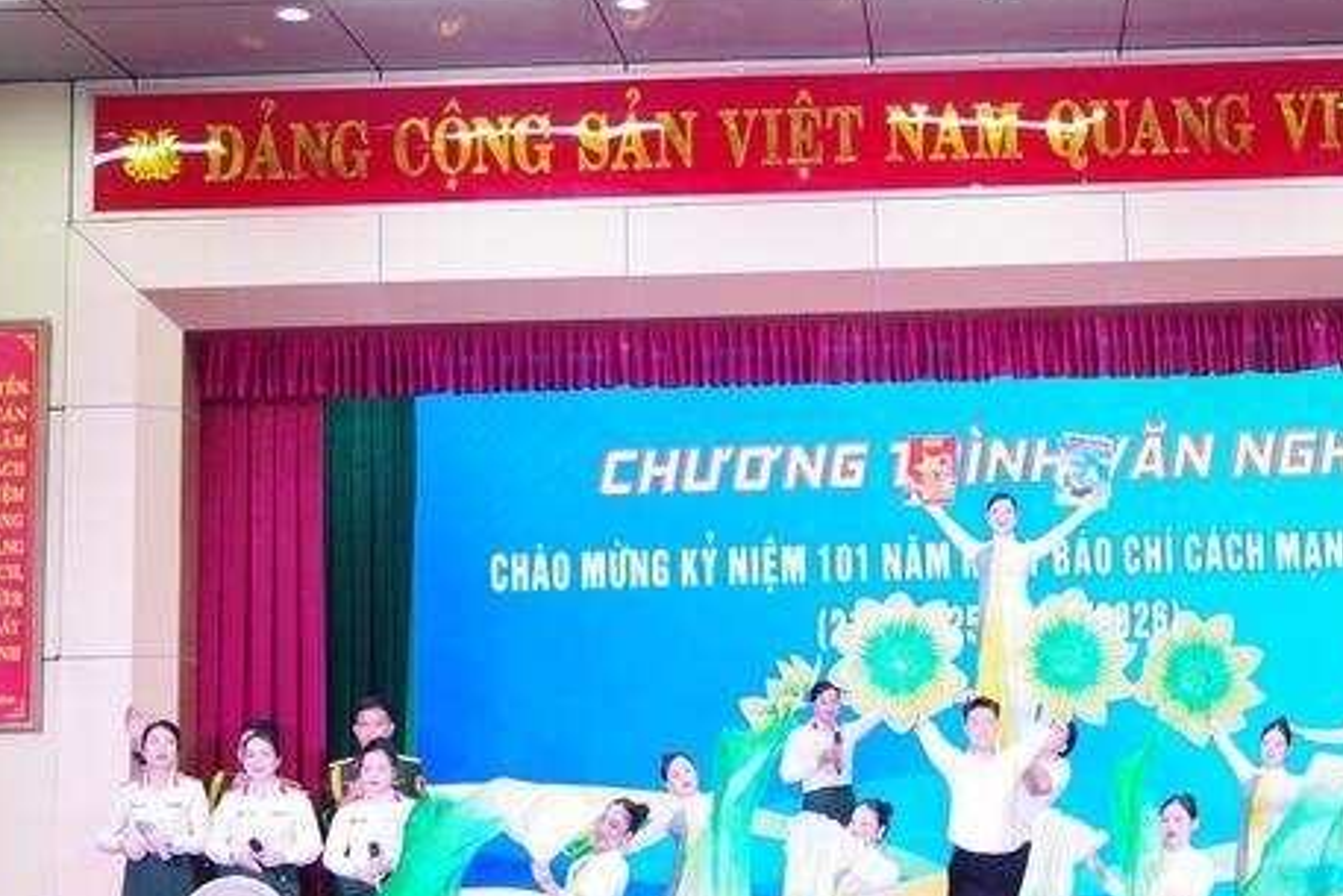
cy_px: 436
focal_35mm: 67
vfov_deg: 20.3
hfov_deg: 29.7
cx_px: 982
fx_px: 2500
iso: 3200
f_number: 5
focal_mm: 24
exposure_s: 1/125
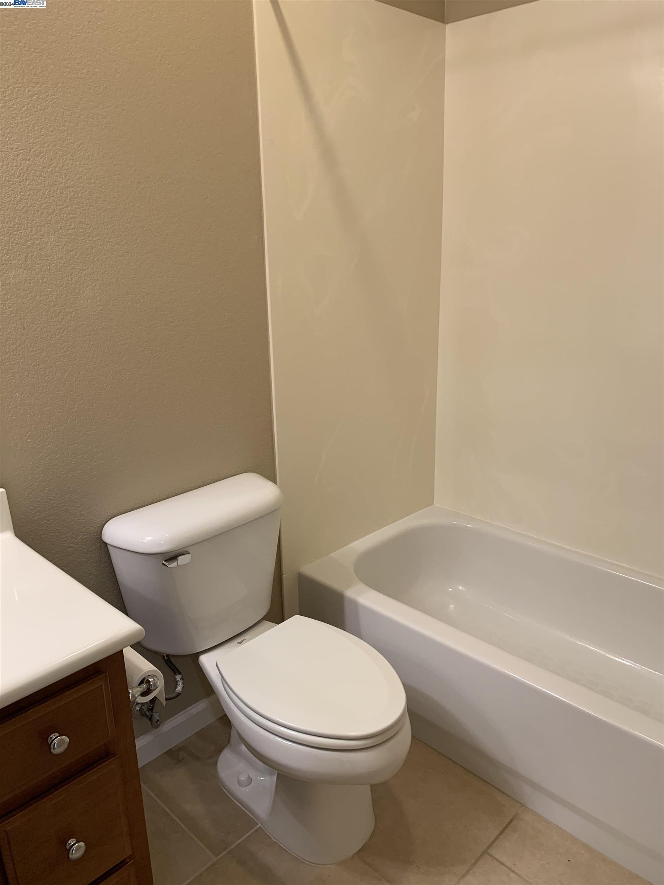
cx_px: 332
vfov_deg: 67.3
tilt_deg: -14.2
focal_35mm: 26
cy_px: 442
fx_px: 665
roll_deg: +1.6
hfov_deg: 53.1
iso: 100
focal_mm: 4.25
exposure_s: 1/60
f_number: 1.8
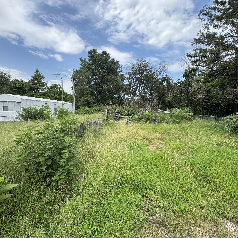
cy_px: 117
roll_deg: +0.3
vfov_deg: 84.0
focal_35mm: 17
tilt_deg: -3.6
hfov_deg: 84.0
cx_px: 121
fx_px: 132
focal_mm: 2.22
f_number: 2.2
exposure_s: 1/548
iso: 40
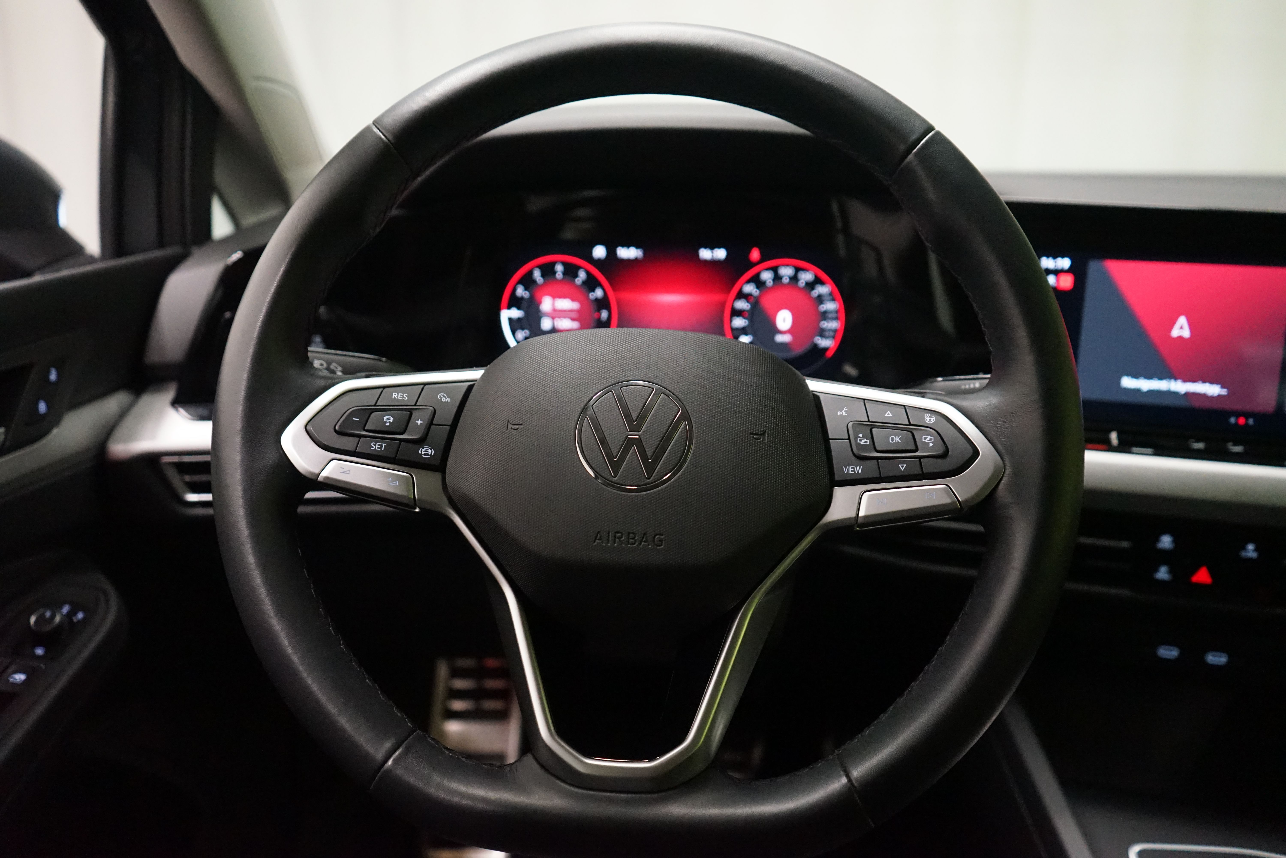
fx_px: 1000
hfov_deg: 65.5
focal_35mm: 28
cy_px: 429
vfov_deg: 46.4
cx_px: 643
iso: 6400
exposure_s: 1/100
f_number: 3.5
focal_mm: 28
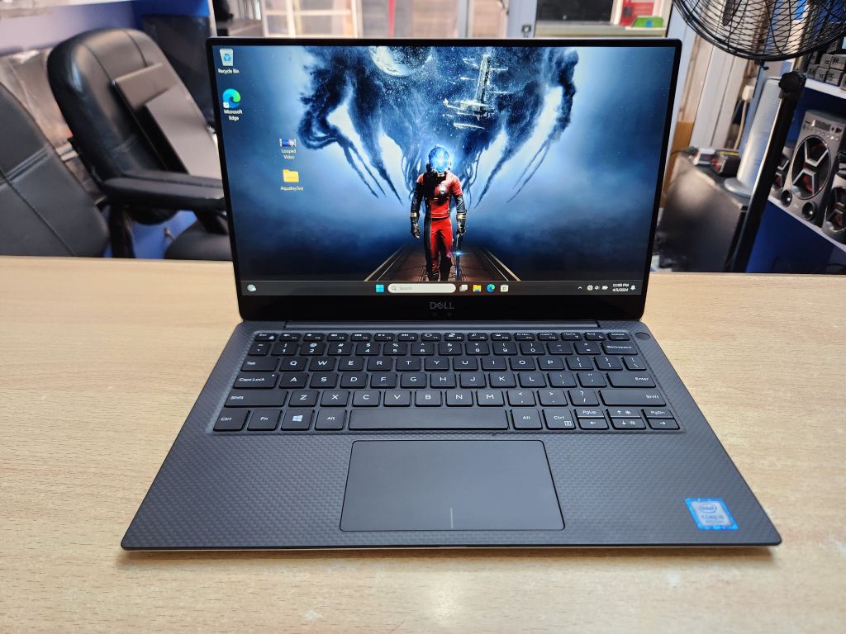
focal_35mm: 23
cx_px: 423
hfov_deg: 73.9
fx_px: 562
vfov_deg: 58.9
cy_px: 317
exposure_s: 1/100
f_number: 1.8
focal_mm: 5.4
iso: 250
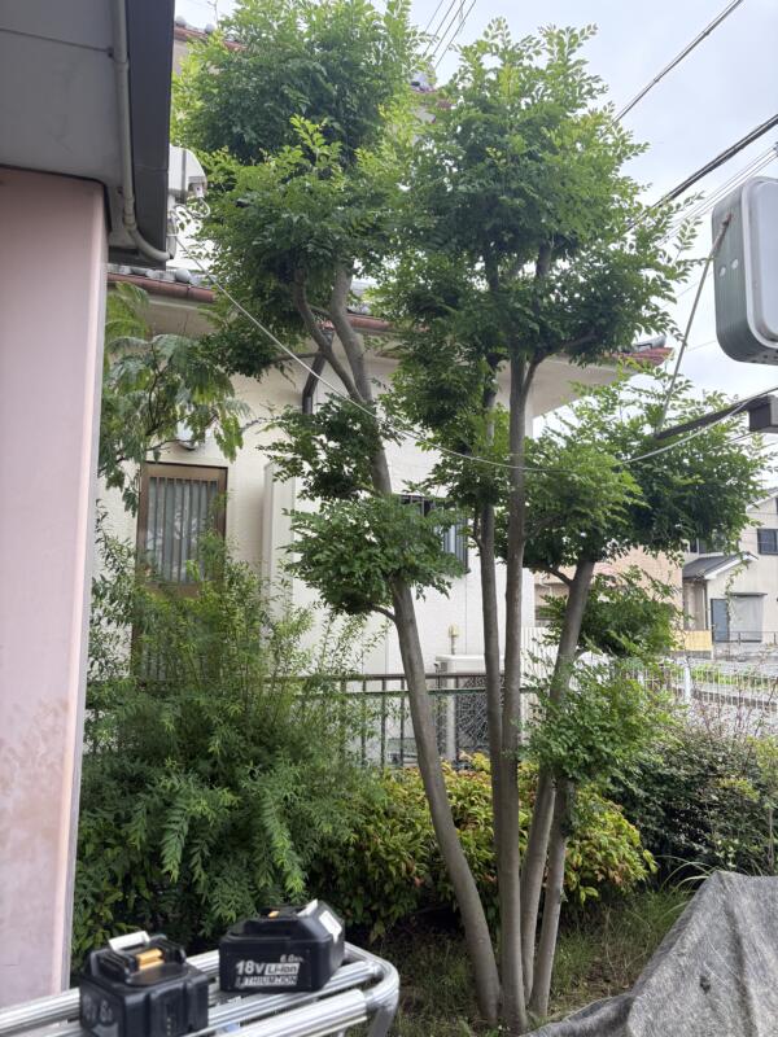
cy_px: 518
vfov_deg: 67.3
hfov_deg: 53.1
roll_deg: +0.0
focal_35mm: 26
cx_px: 389
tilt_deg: +8.3
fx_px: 779
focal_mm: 5.96
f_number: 1.6
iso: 64
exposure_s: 1/384
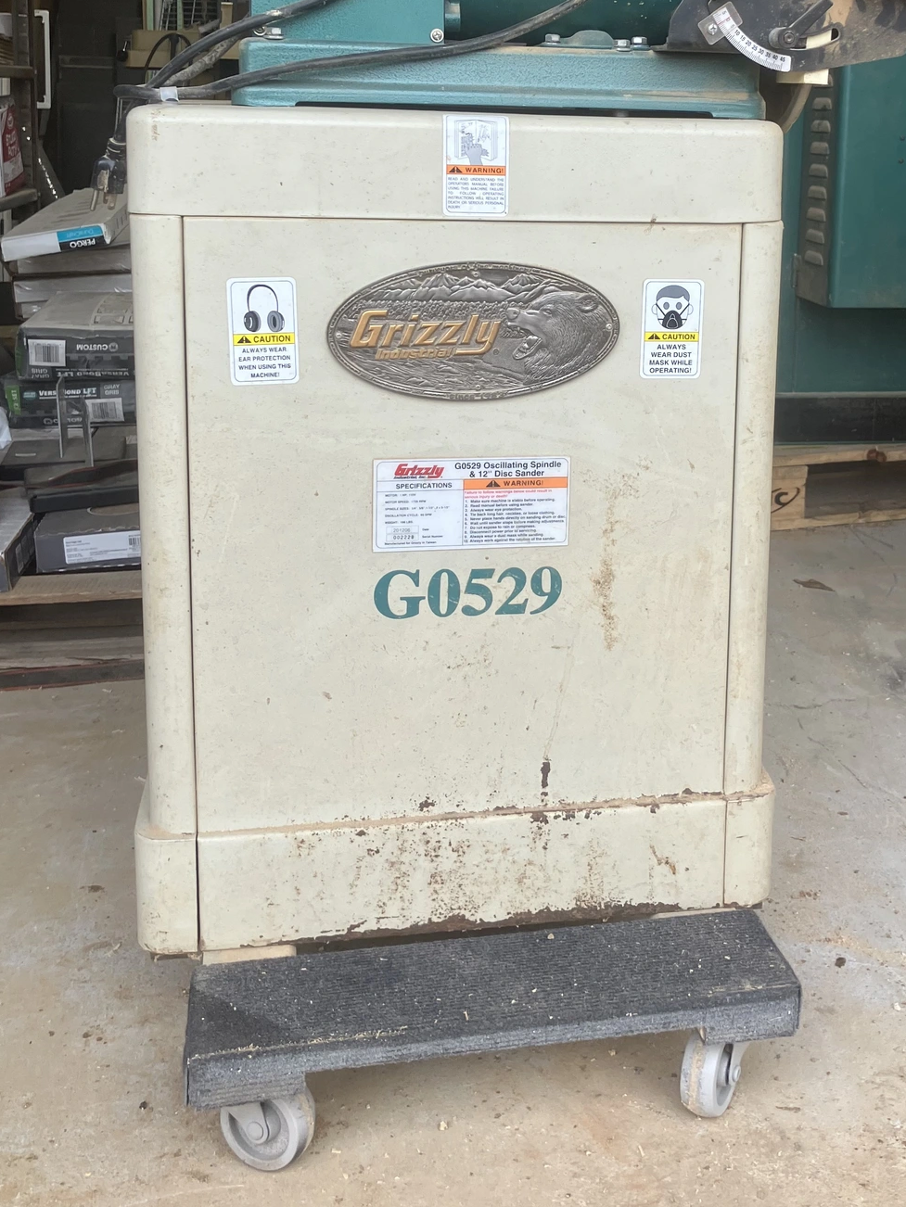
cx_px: 603
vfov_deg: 42.9
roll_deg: -2.6
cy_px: 354
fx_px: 1500
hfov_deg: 33.3
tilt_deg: -6.7
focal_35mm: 43
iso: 32
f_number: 1.8
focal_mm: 3.99
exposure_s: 1/120
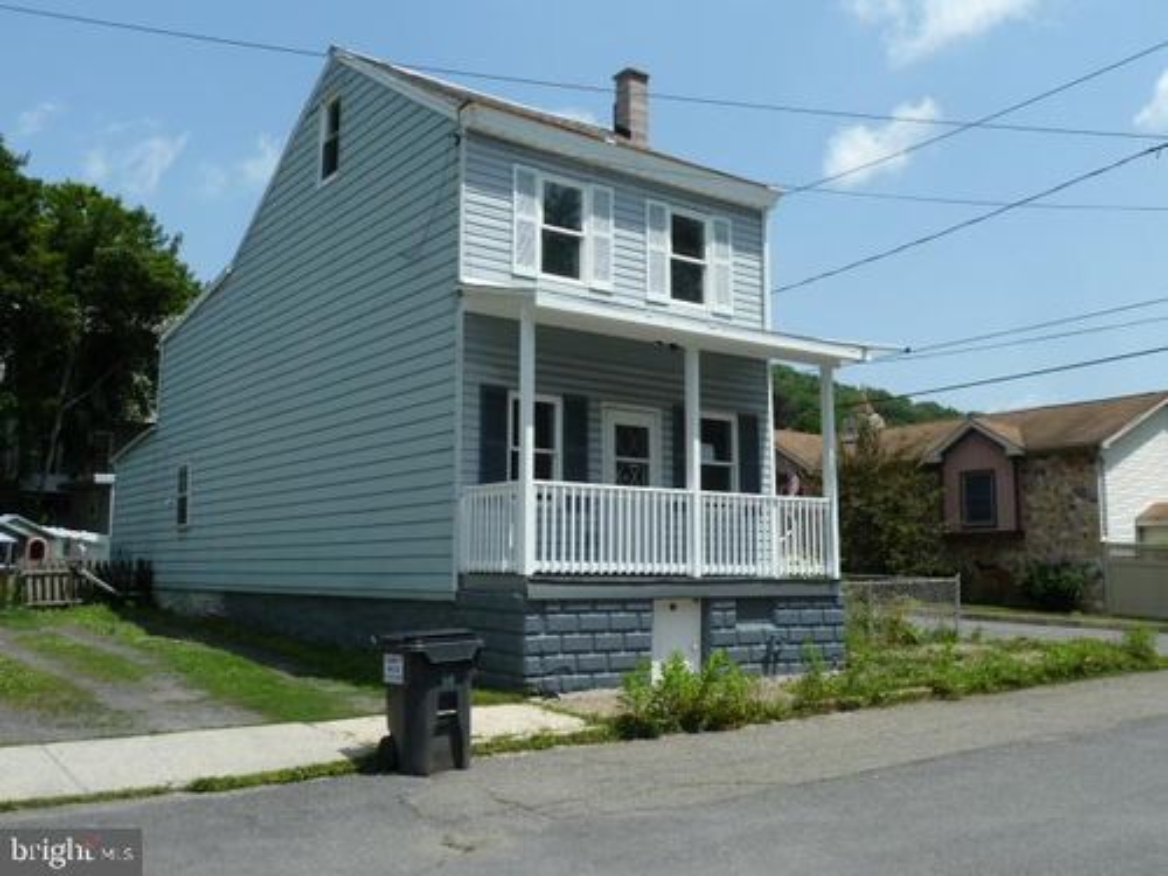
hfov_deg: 56.8
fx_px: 1080
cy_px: 438
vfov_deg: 44.2
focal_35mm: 32
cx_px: 584
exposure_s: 1/500
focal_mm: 5.3
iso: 80
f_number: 4.5
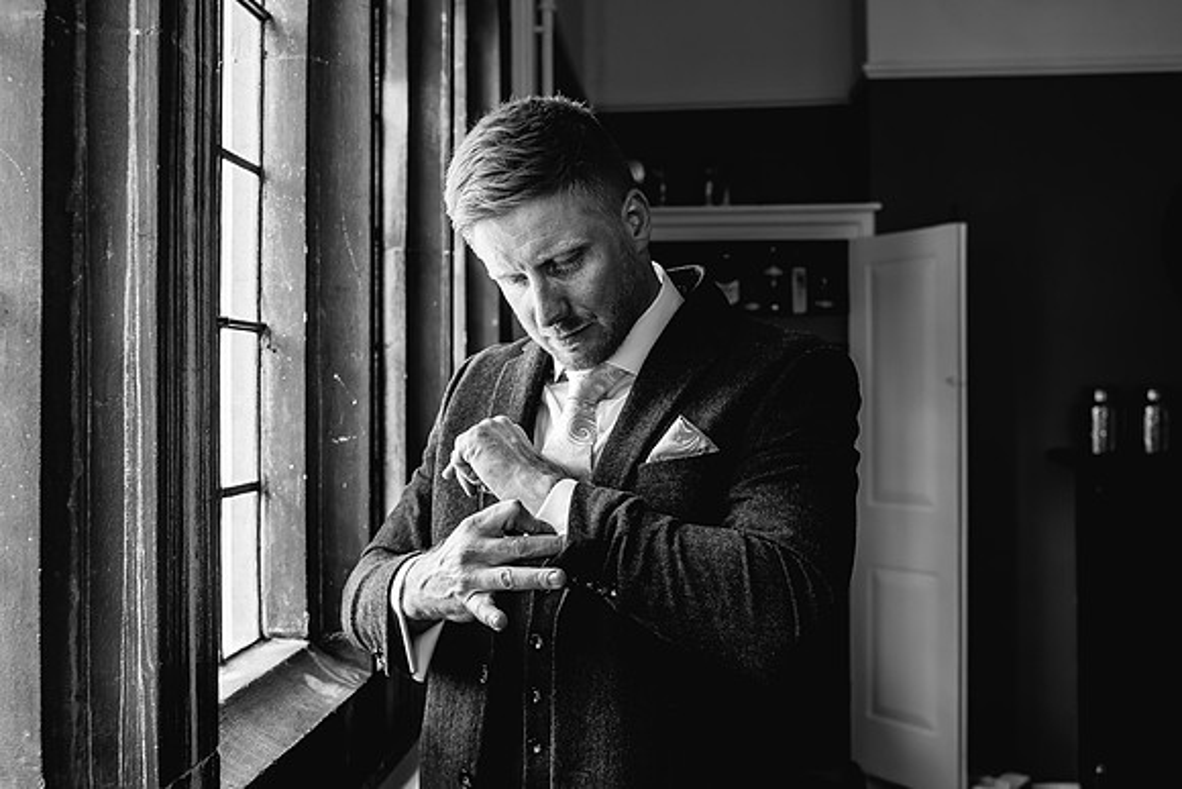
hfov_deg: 54.6
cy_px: 394
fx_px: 1144
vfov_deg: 38.0
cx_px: 591
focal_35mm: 35
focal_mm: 33
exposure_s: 1/160
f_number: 4
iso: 800
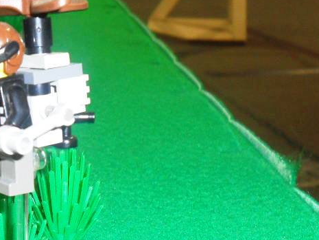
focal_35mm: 77
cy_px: 113
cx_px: 50
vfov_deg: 19.1
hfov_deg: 24.8
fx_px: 710
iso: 200
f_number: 3.2
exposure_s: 1/45
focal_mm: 6.3
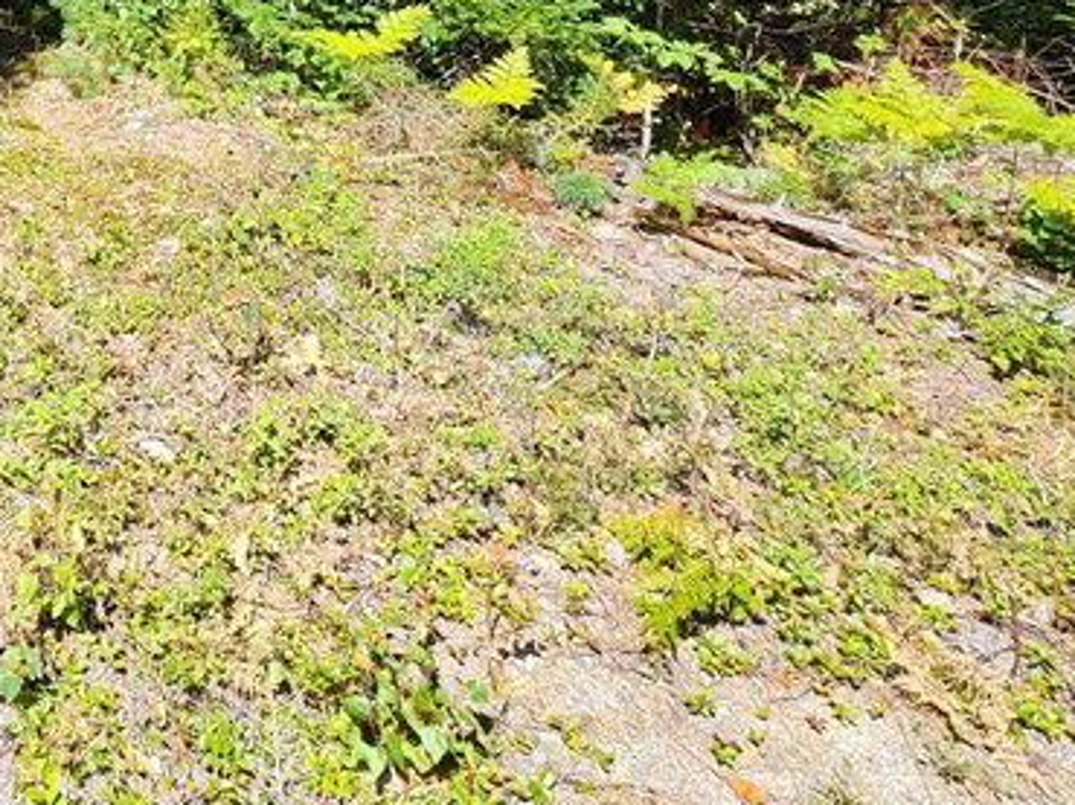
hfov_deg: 41.1
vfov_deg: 32.5
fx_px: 1117
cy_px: -169
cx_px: -110
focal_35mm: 36
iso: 50
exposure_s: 1/873
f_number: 2.2
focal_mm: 2.2
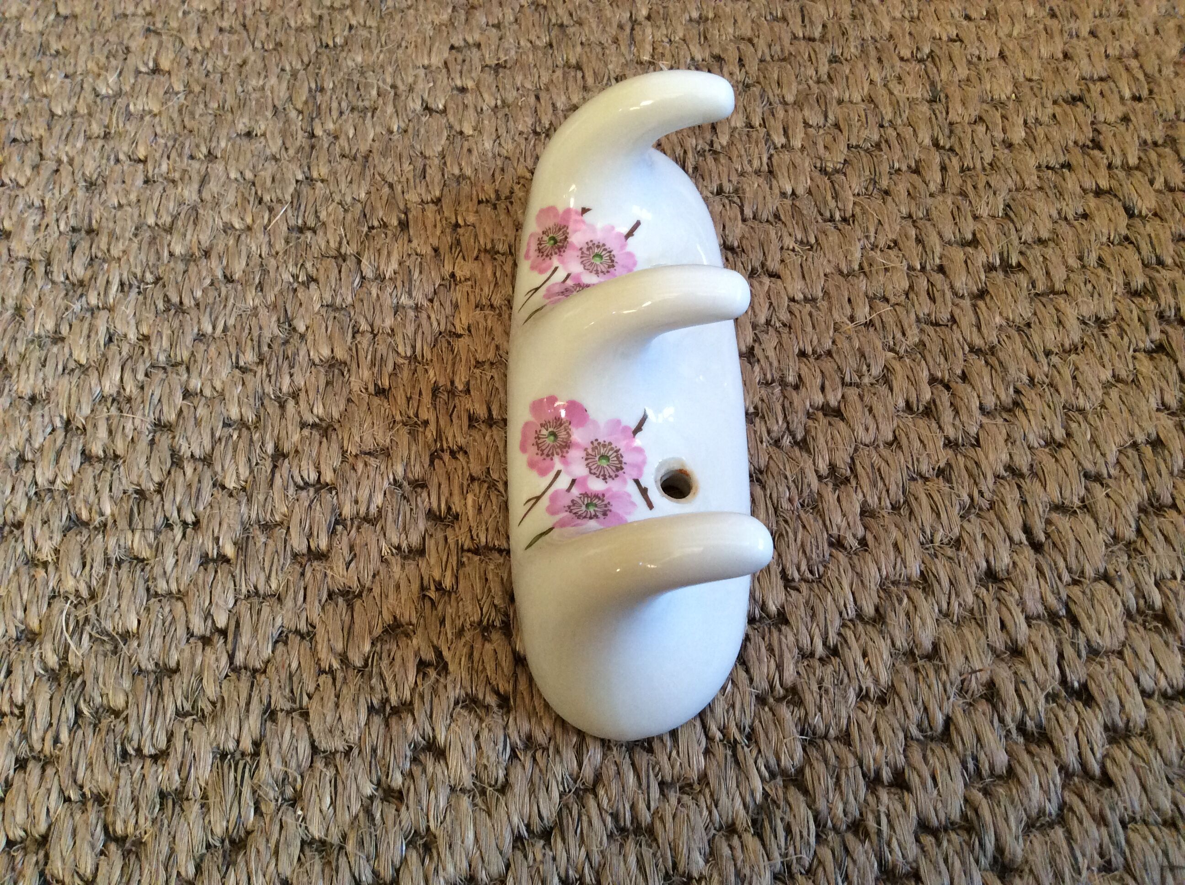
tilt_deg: -59.9
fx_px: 1094
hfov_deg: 56.9
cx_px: 592
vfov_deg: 44.1
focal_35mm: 32
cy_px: 442
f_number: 2.4
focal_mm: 3.3
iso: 160
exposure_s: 1/25
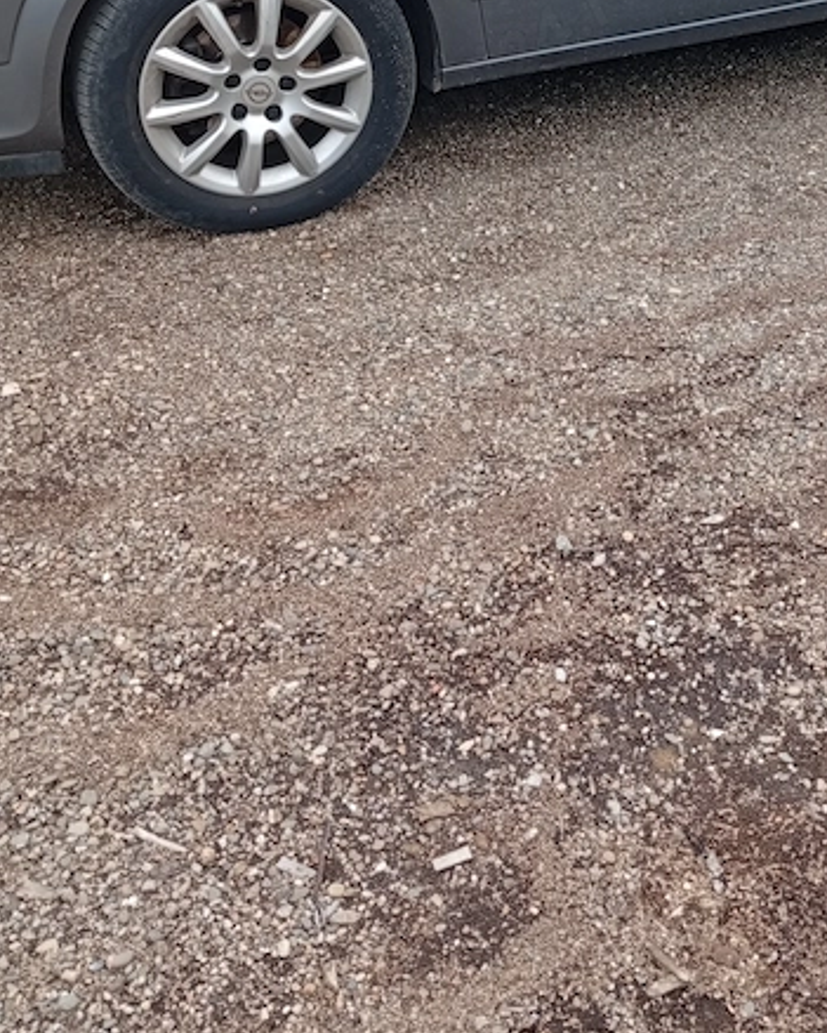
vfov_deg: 36.8
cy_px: 147
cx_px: 664
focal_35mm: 48
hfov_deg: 30.7
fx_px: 1467
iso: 60
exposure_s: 1/100
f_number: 1.8
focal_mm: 3.98
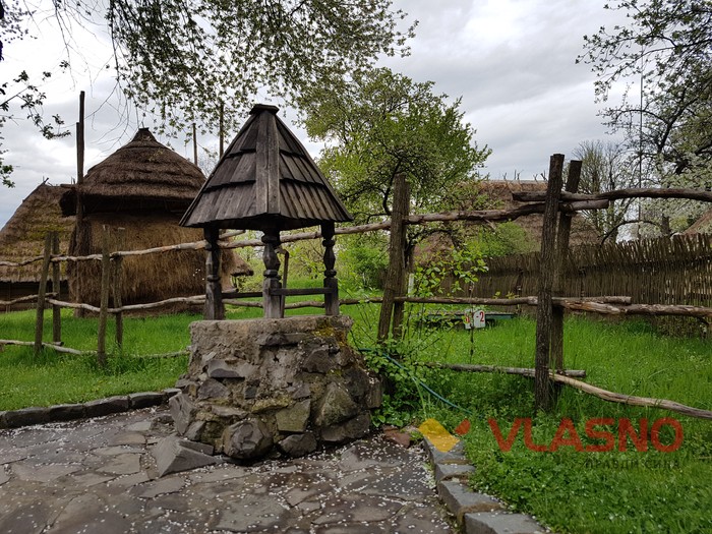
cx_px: 356
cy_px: 267
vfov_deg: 53.1
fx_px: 535
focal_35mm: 26
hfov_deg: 67.3
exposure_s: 1/1344
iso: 50
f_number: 1.7
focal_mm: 4.2
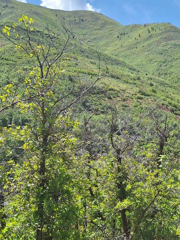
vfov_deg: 38.2
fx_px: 347
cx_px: 129
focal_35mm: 50
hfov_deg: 28.8
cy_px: 117
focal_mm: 5.54
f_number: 1.8
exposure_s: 1/3311
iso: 40
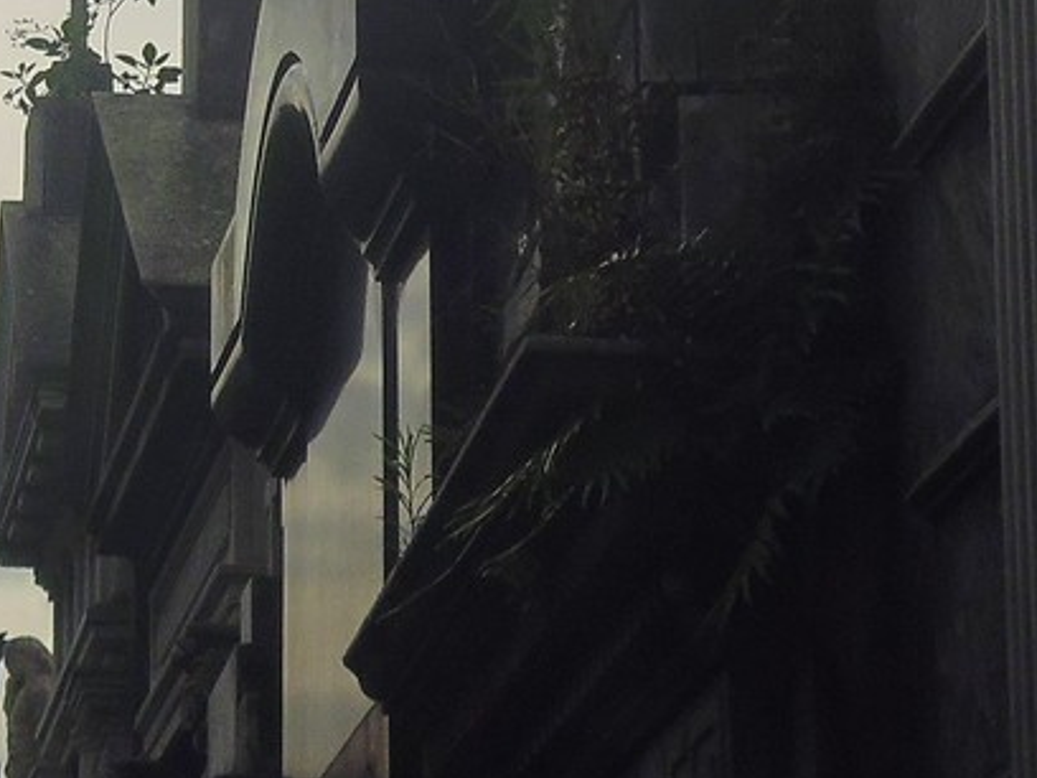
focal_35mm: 206
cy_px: -234
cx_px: -272
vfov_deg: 7.1
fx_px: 6171
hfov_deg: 9.5
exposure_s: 1/200
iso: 160
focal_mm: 10.6
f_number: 14
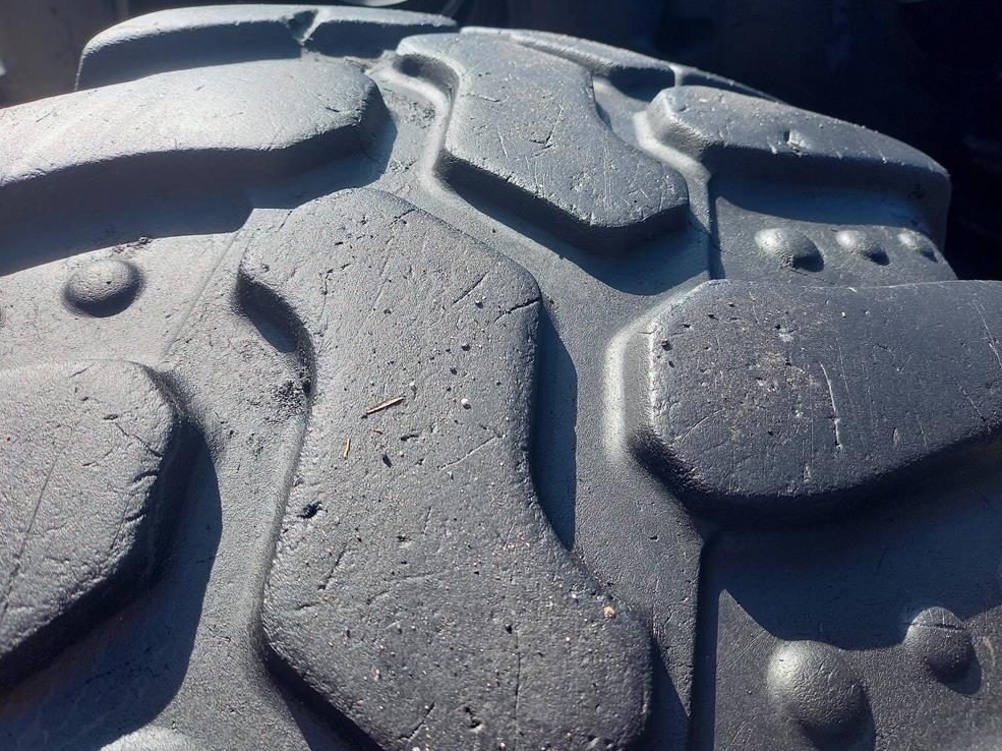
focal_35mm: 26
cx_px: 482
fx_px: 752
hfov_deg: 67.3
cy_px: 386
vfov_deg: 53.0
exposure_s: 1/377
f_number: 1.8
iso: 50
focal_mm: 4.65
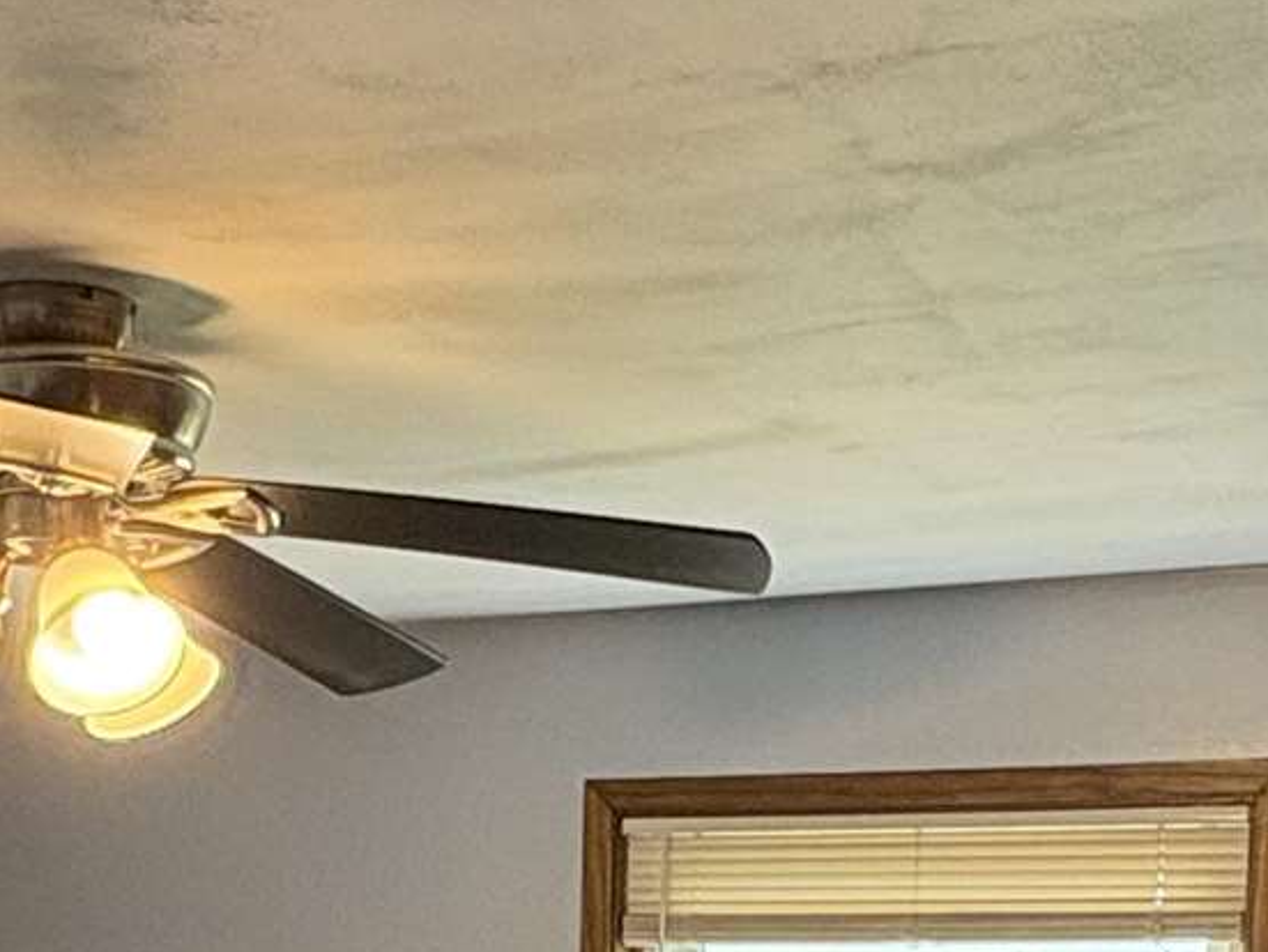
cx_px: 403
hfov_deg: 24.9
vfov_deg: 17.5
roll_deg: -1.6
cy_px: 1311
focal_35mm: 78
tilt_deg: -6.2
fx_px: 2859
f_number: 2.2
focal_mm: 2.22
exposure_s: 1/60
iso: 200
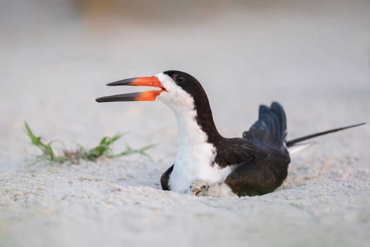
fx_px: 4112
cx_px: 185
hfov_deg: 5.2
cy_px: 124
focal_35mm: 400
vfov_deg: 3.4
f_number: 4.5
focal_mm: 400
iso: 2500
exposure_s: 1/500
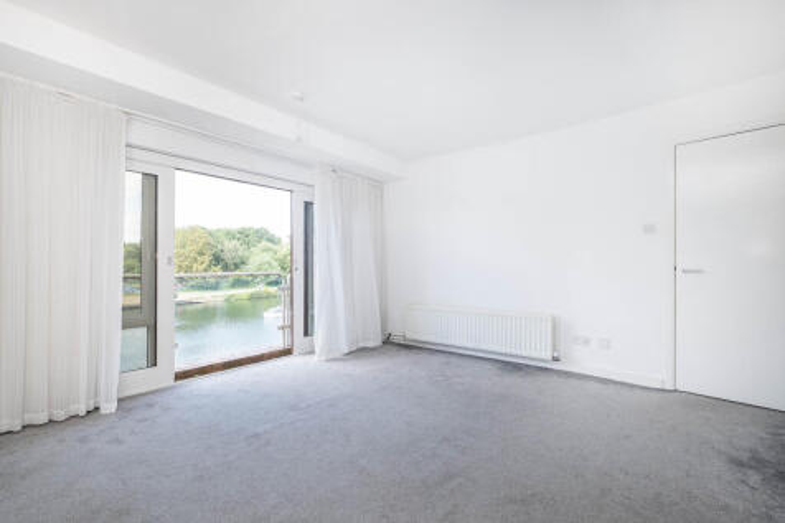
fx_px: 327
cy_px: 262
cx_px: 392
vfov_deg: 77.3
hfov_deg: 100.4
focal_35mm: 15
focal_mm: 10
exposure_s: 1/125
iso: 400
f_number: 6.4
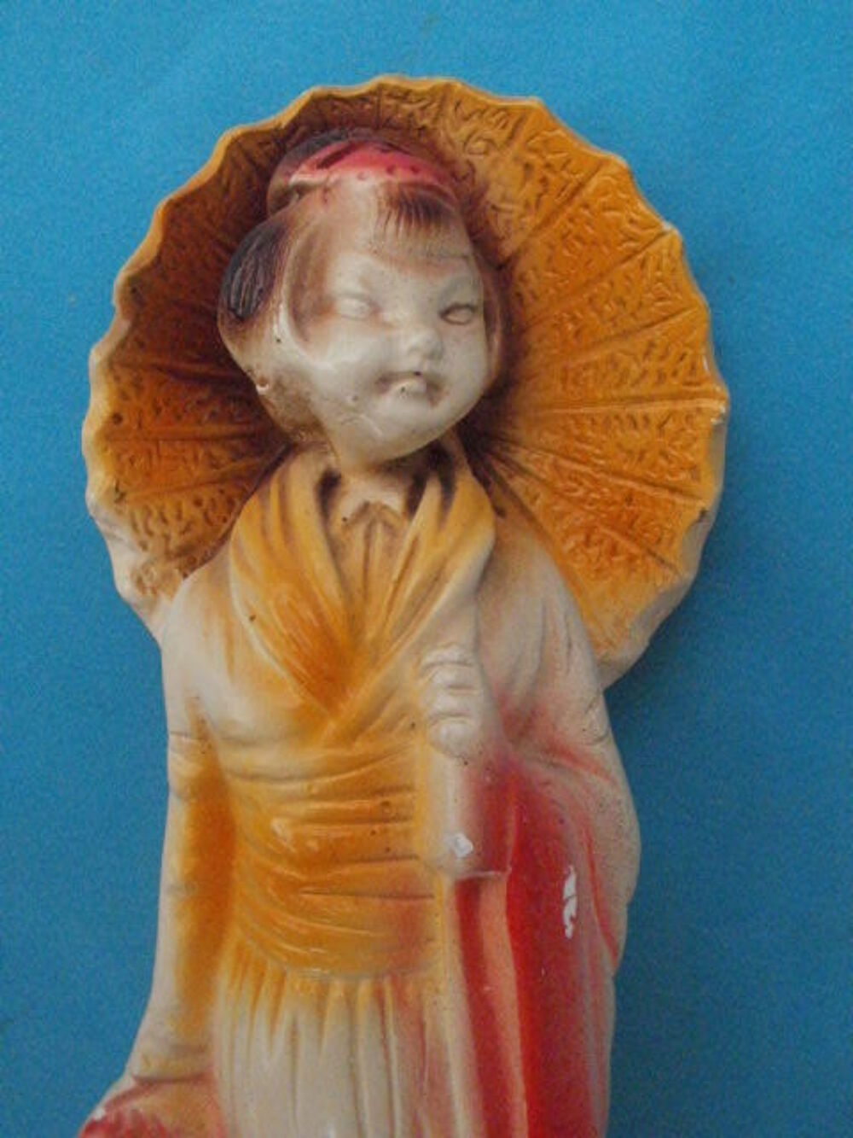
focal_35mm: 36
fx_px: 1183
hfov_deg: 39.7
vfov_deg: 51.4
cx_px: 426
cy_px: 569
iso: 800
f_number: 5.6
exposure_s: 1/250
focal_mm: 6.3
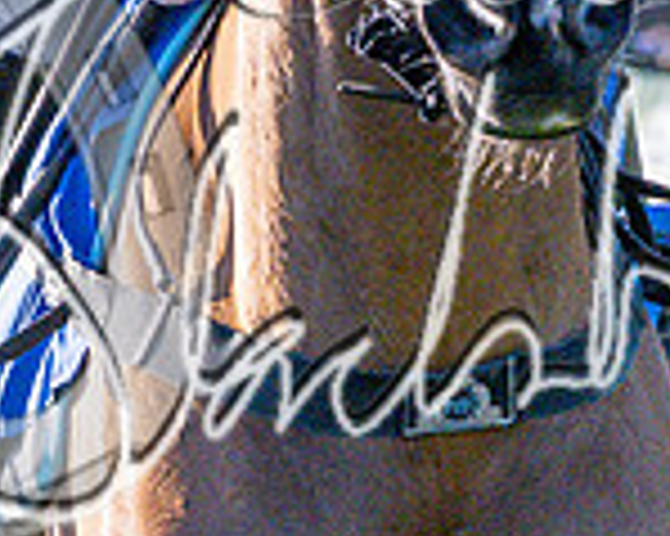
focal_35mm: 935
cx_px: 445
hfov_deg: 2.1
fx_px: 18528
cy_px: 77
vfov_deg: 1.7
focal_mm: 92
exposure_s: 1/1600
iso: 400
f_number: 5
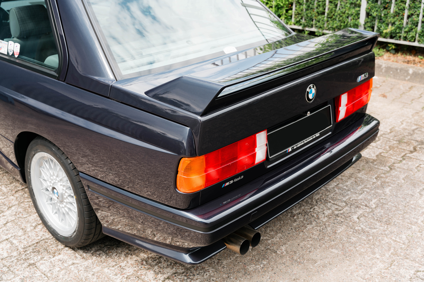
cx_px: 212
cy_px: 141
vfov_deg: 32.6
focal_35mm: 41
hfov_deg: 47.3
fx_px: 484
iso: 100
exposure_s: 1/60
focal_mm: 41.1
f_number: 5.6
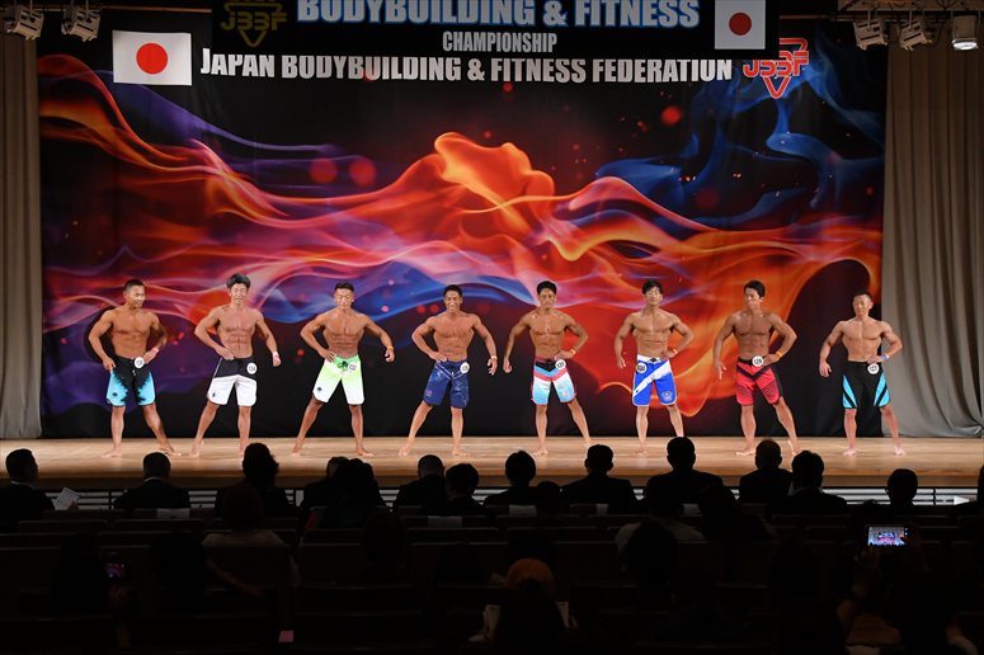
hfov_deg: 27.0
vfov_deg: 18.2
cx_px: 492
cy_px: 328
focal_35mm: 75
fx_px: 2049
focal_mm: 50
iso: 3200
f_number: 5.6
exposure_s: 1/400
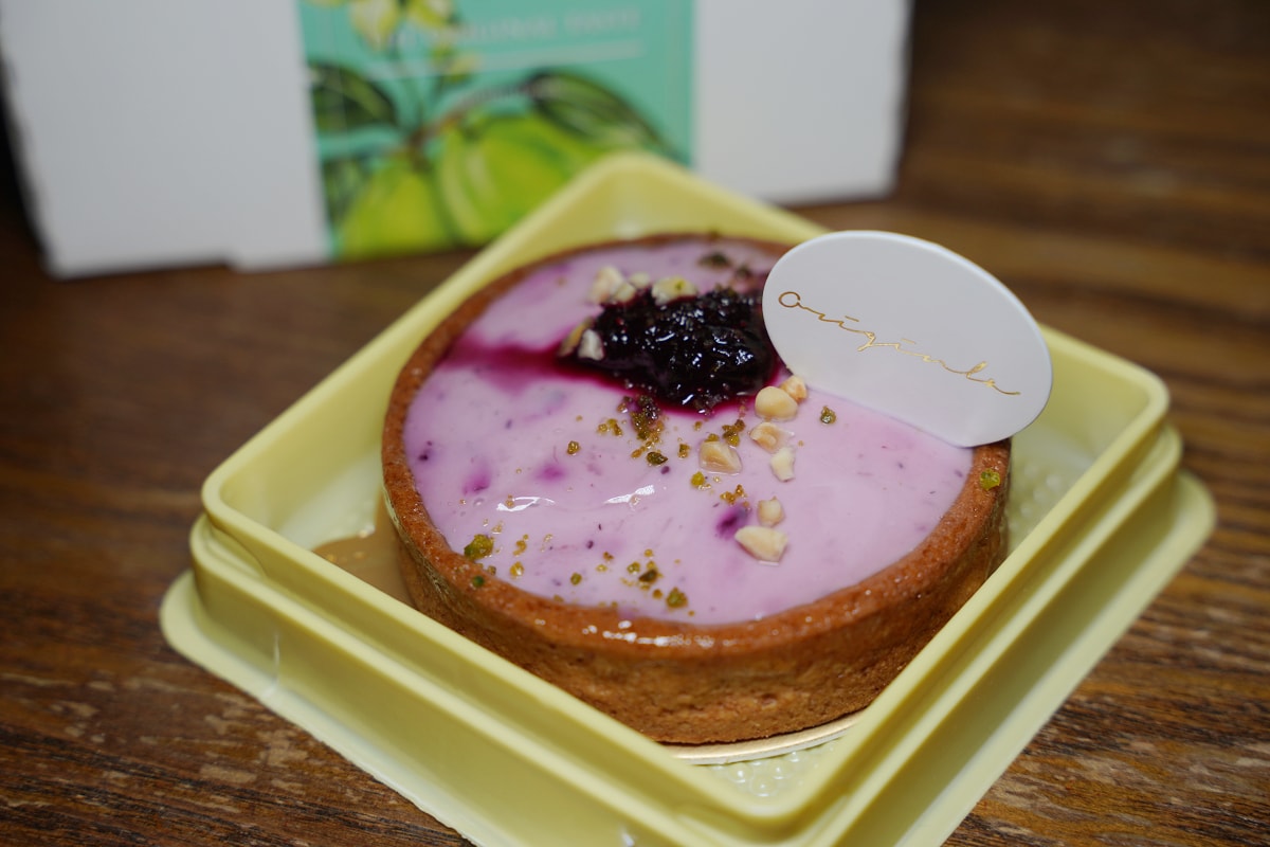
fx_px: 2646
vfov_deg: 18.2
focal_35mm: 75
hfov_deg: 27.0
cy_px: 424
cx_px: 635
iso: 100
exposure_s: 1/125
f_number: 5
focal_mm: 75
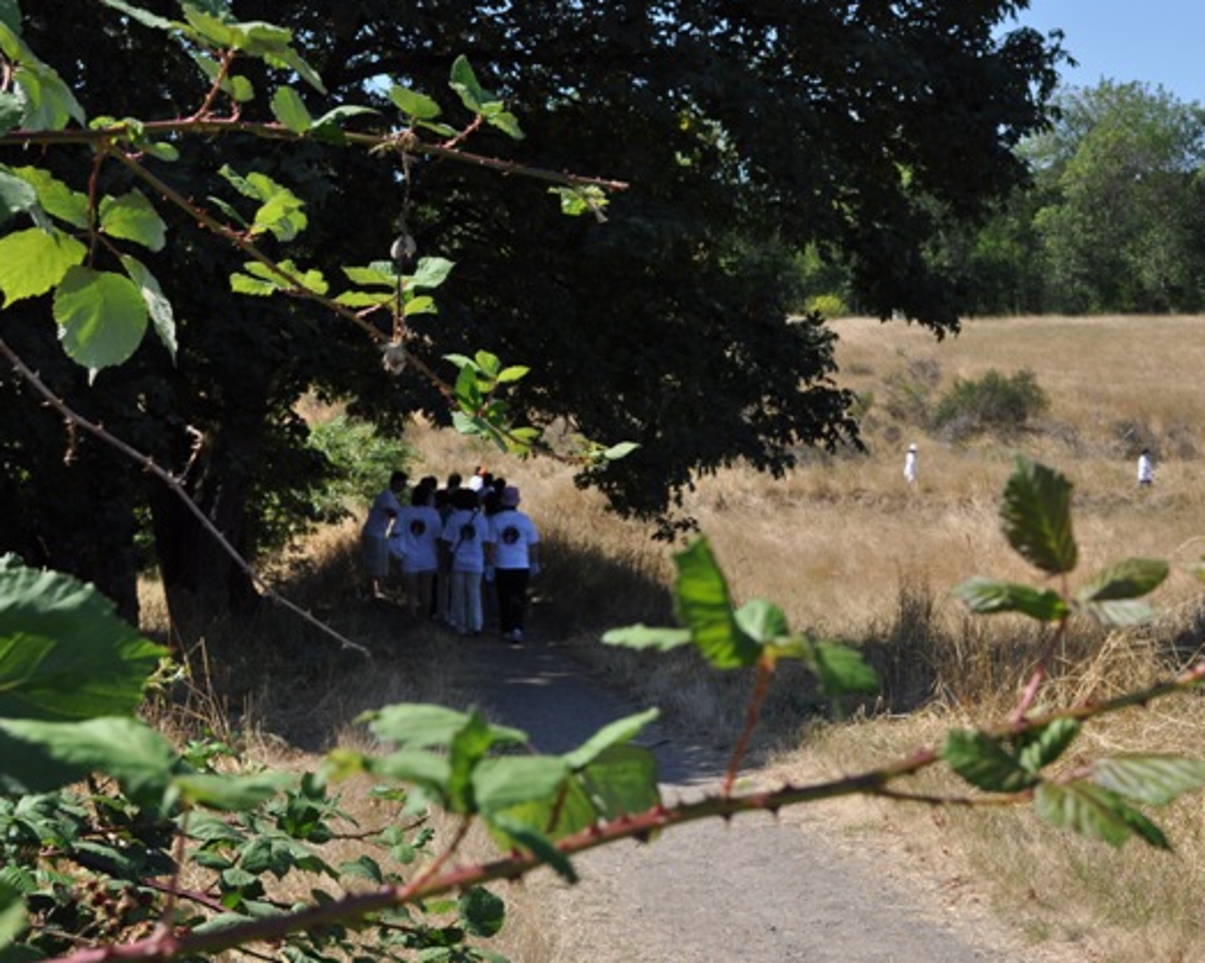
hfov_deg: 34.1
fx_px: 1961
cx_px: 646
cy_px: 477
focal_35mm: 55
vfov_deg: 27.6
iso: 200
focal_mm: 32
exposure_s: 1/320
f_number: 9
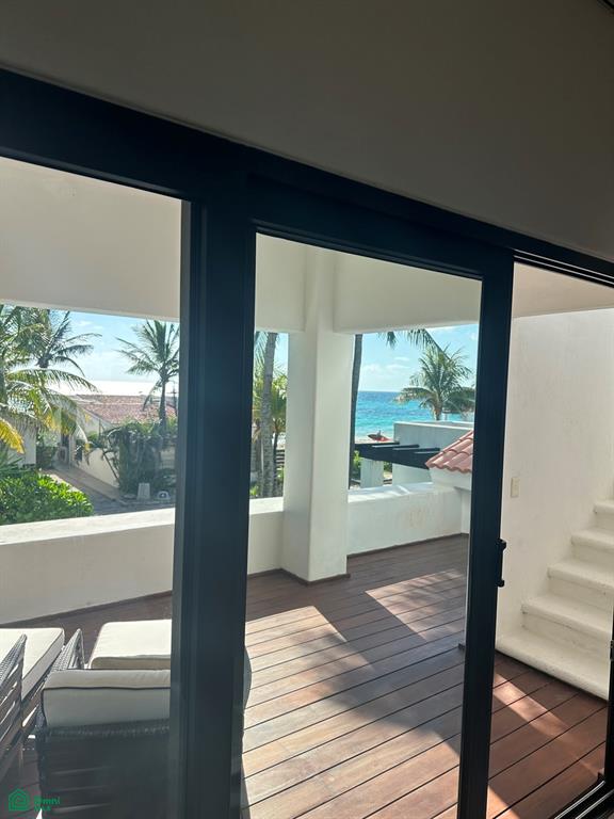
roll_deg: -3.3
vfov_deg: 71.6
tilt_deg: -1.1
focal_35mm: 24
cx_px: 307
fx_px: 568
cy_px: 410
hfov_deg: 56.8
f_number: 1.78
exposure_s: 1/2469
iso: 80
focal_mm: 6.86
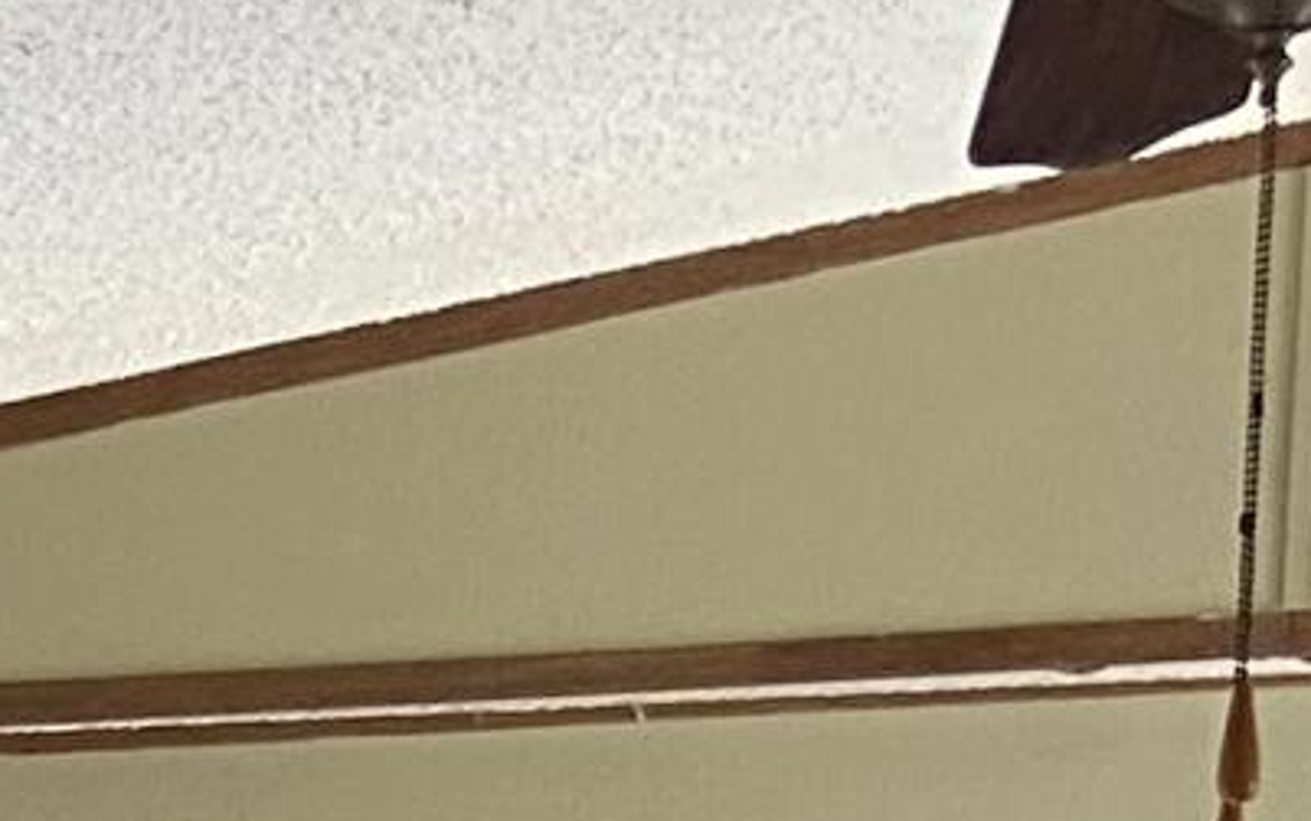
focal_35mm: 206
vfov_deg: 5.8
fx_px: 7363
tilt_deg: -6.3
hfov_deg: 9.6
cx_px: -1197
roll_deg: -0.7
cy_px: 2666
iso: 125
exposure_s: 1/60
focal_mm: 4.25
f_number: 1.8
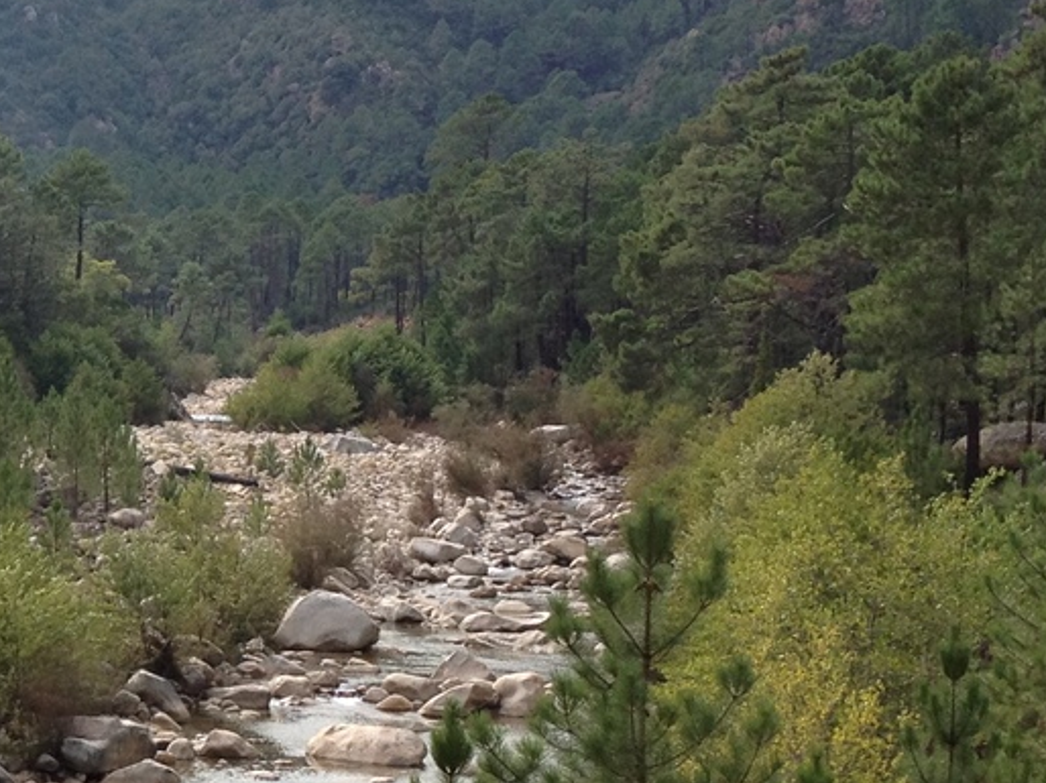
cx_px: -171
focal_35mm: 109
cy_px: 639
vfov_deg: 13.5
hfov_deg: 17.3
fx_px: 3292
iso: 64
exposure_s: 1/642
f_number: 2.4
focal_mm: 4.28
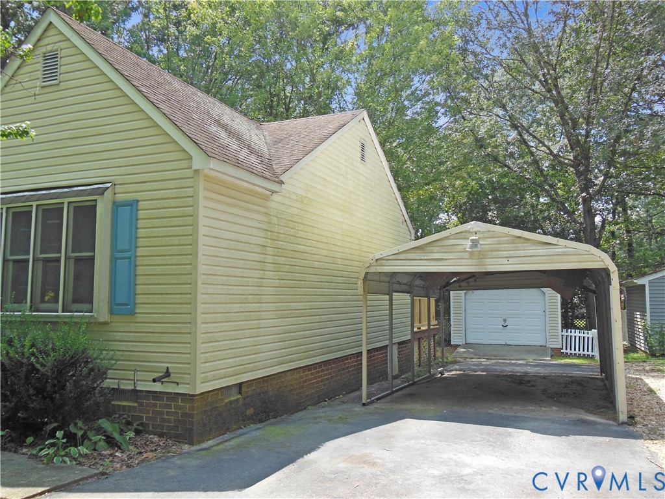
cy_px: 250
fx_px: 557
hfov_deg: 61.7
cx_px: 332
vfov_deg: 48.2
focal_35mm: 29
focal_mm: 5.2
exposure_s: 1/320
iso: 125
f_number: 3.7
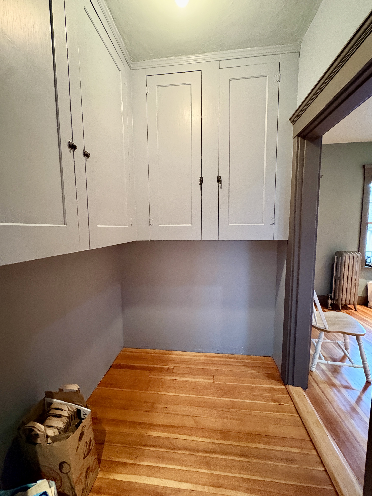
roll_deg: -0.1
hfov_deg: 85.7
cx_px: 186
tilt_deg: -4.2
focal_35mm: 14
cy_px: 248
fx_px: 201
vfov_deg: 102.1
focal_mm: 2.22
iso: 1000
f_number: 2.2
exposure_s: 1/30
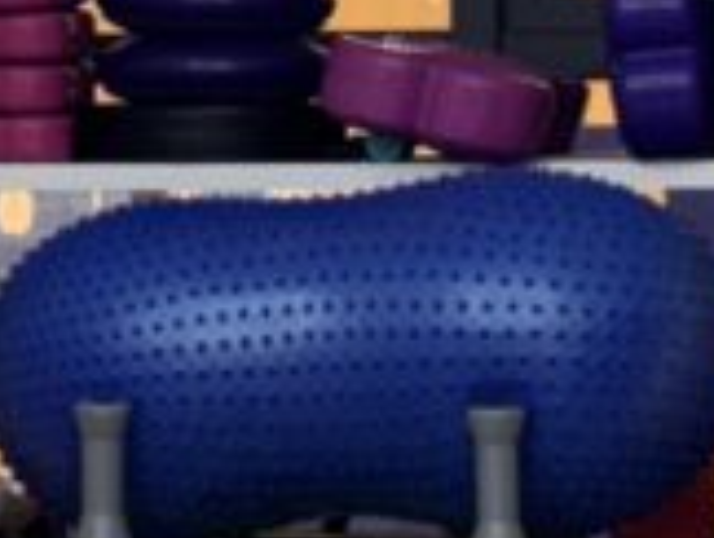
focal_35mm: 303
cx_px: -1137
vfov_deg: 4.9
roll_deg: +0.4
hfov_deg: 6.2
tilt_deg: -0.9
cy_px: 163
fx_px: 6259
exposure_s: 1/120
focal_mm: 6.76
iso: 64
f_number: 1.78
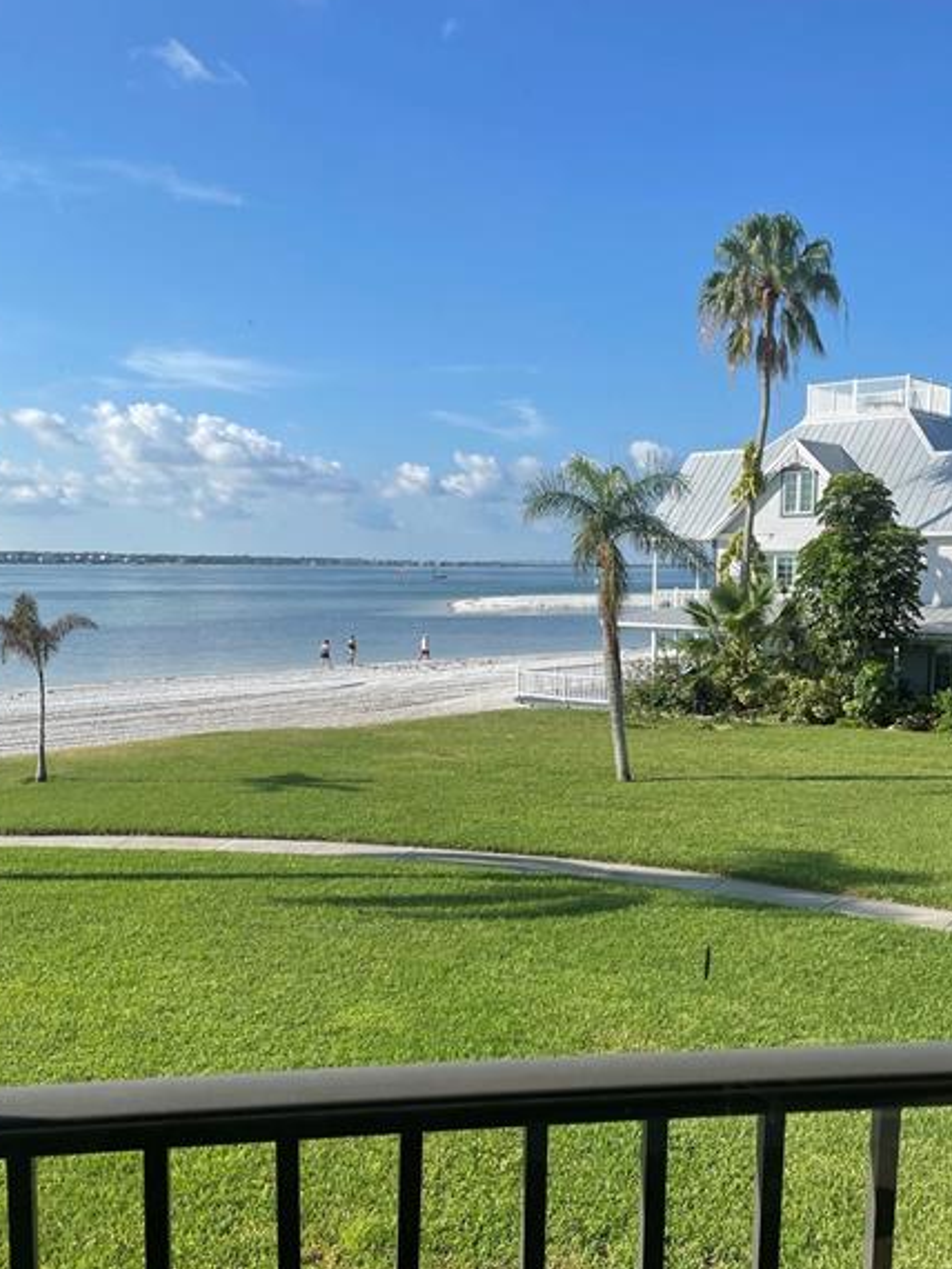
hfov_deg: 40.7
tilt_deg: -5.8
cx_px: 500
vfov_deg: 52.5
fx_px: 1284
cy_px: 711
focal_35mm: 35
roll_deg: -0.7
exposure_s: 1/3125
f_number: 1.6
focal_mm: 4.2
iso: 32
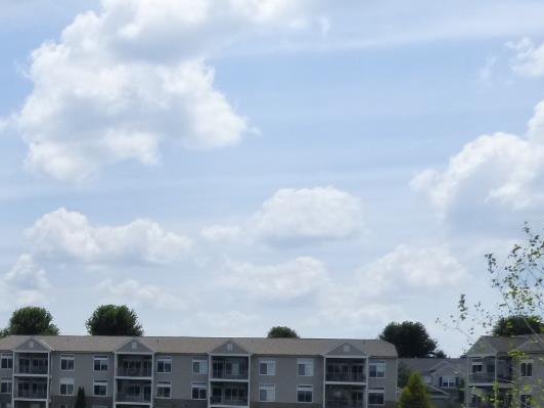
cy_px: 362
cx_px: -132
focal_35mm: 62
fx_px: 974
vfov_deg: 23.1
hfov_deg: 27.0
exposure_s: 1/2000
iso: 160
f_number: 4
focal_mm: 3.88
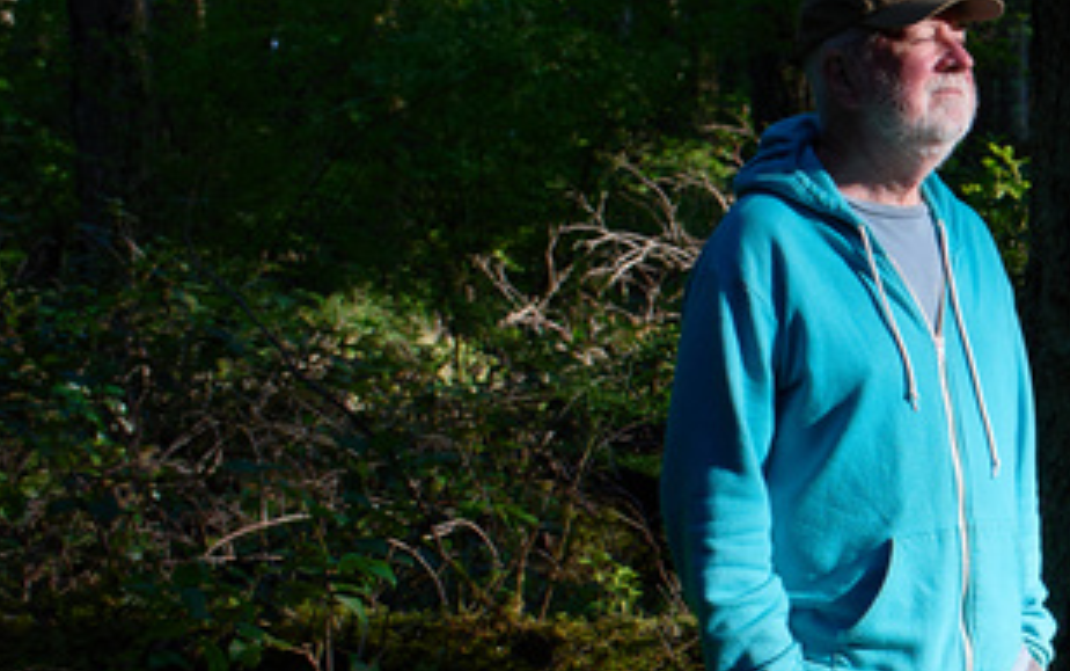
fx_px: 3064
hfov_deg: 17.9
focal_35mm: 105
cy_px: 504
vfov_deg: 12.5
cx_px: 1570
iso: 100
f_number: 4.5
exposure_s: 1/125
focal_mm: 31
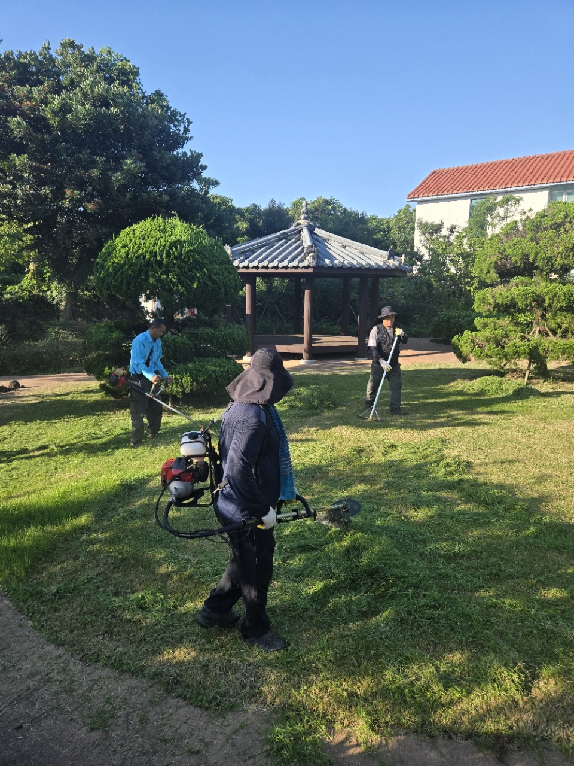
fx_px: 509
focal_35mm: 23
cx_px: 287
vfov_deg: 73.9
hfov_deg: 58.9
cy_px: 383
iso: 80
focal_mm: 5.4
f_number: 1.8
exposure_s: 1/2180
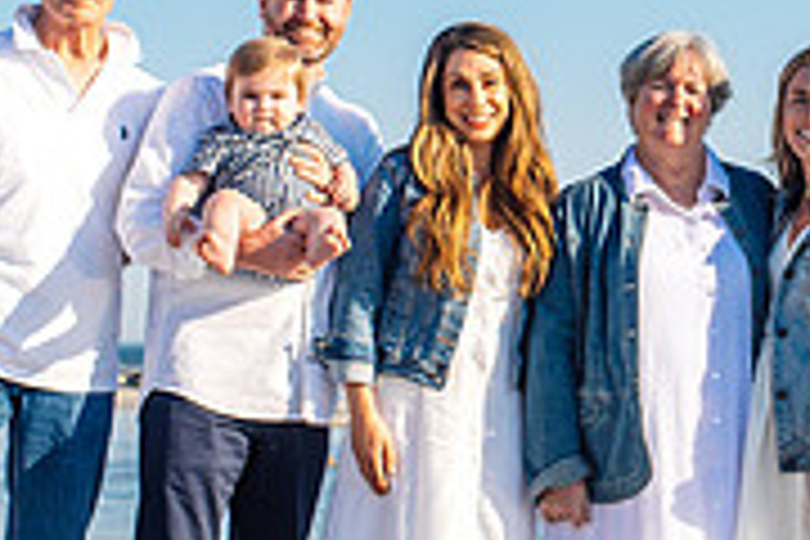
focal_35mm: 113
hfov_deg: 17.8
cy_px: 119
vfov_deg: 12.1
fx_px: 2542
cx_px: 716
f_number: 4.5
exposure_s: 1/1600
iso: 160
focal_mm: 35
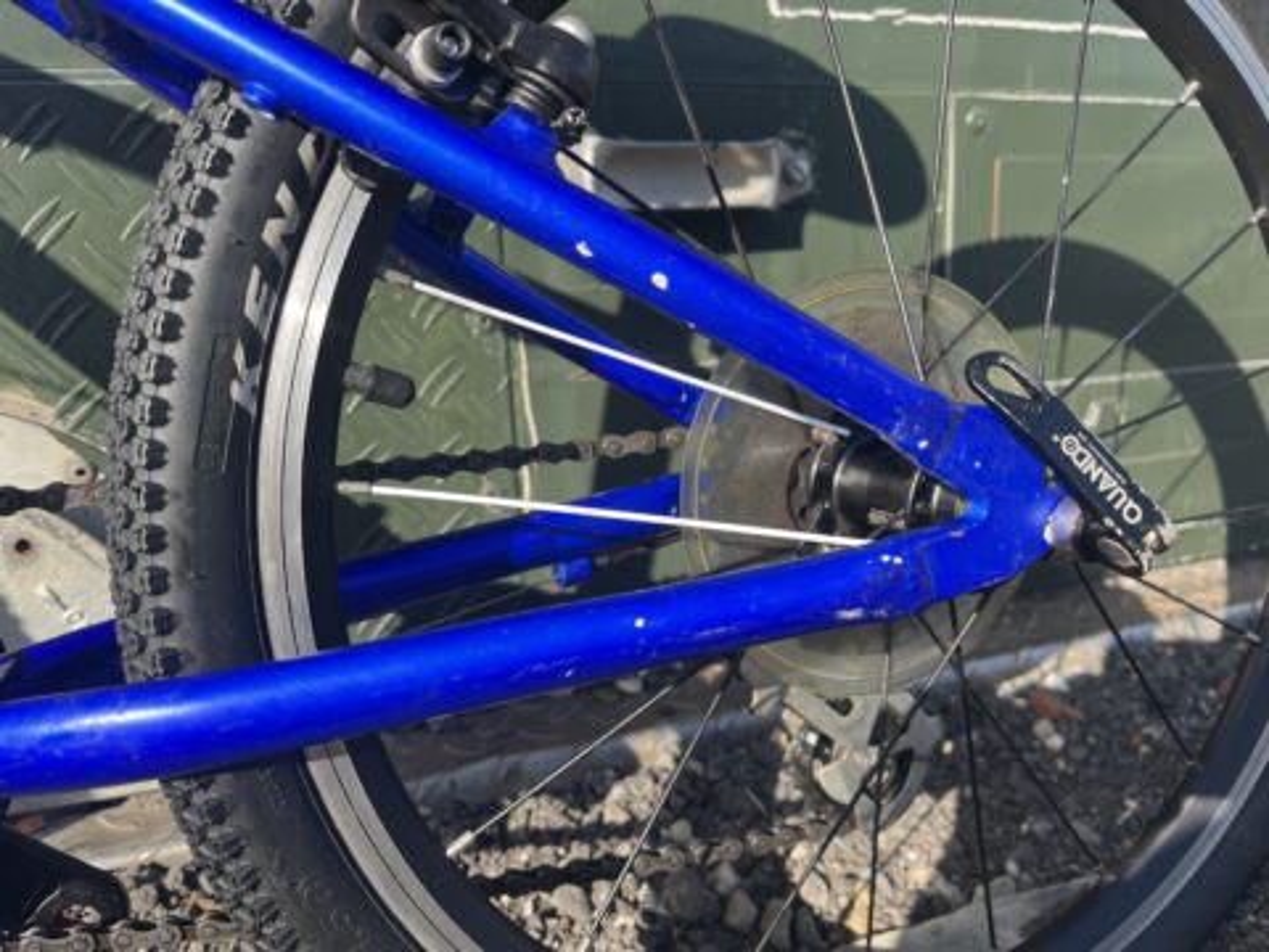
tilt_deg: -12.9
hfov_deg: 67.3
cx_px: 634
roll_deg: +4.7
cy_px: 476
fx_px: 953
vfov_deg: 53.1
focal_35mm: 26
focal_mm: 5.1
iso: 50
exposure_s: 1/845
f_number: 1.6
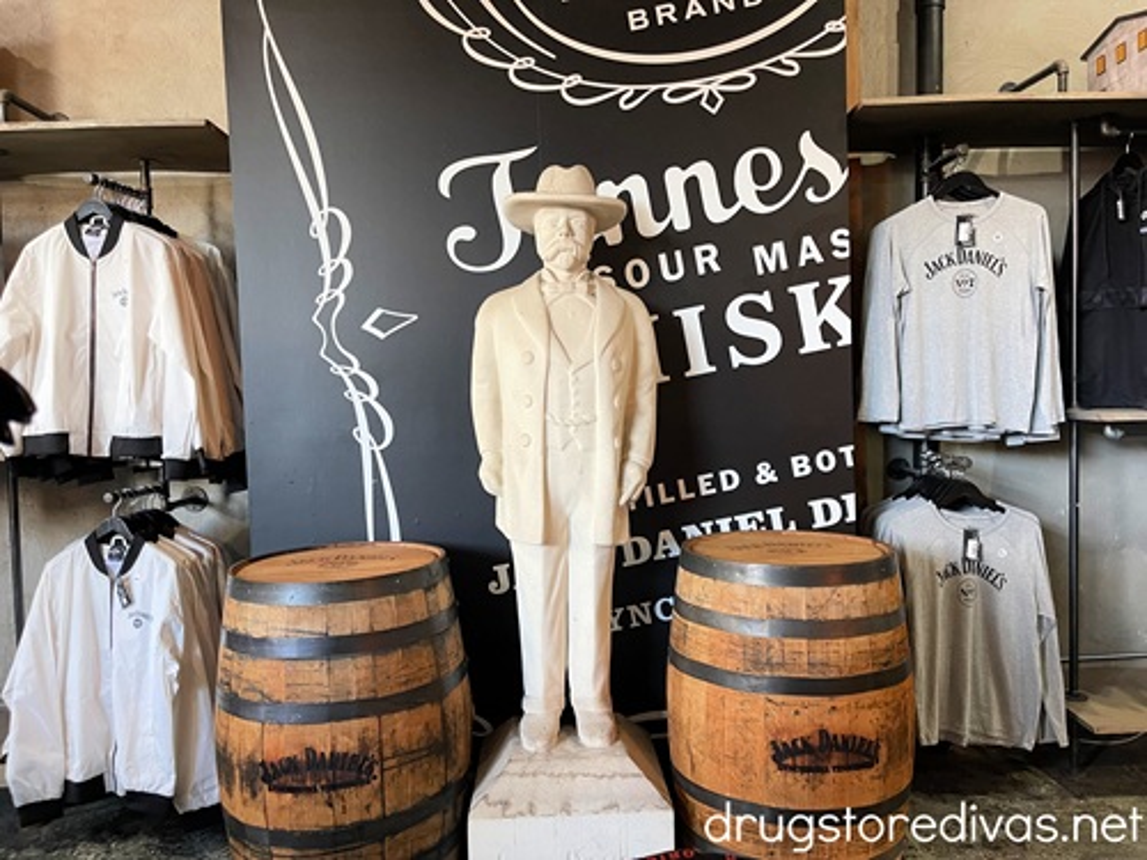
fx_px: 828
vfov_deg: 54.9
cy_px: 430
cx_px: 574
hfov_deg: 69.4
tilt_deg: -3.7
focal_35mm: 25
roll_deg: +1.5
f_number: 1.6
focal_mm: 5.1
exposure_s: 1/60
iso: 320
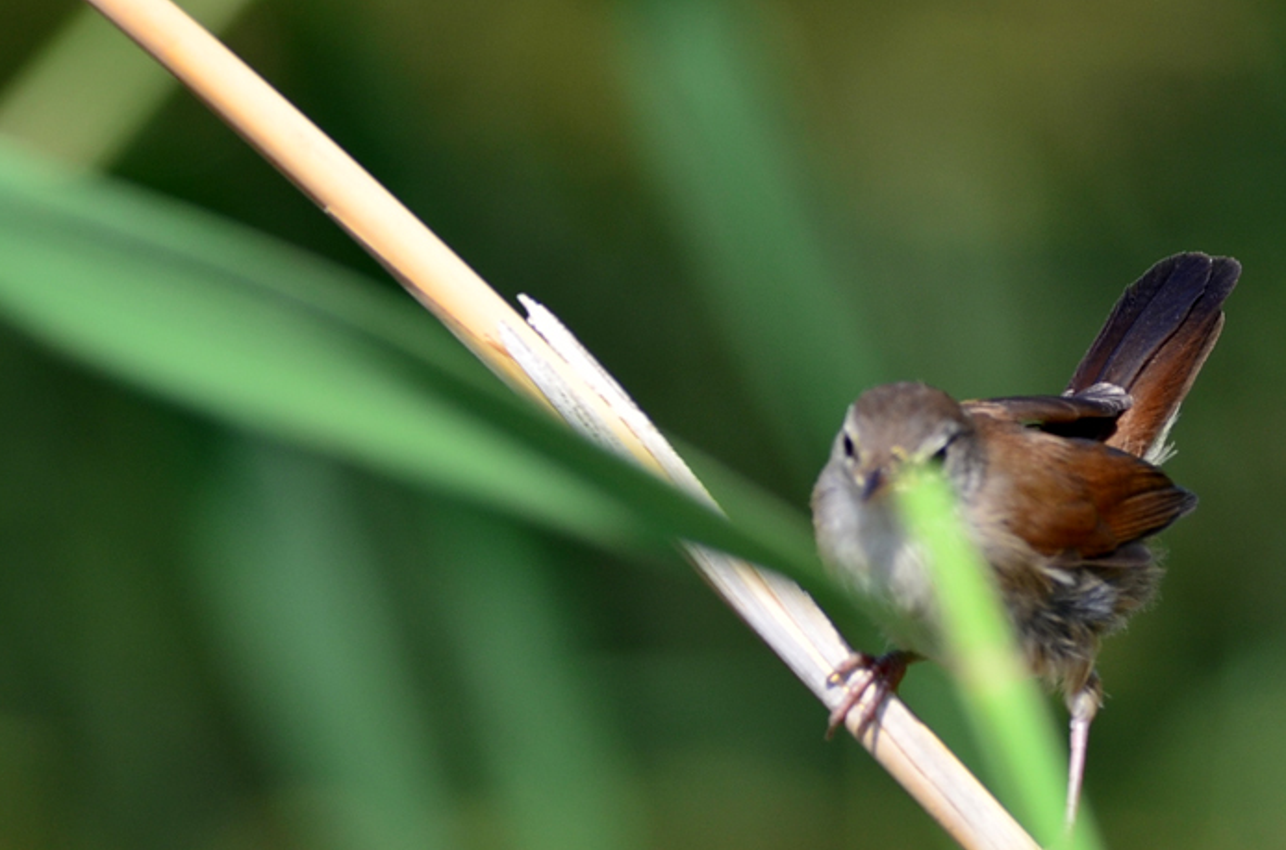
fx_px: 21023
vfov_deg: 2.3
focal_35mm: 590
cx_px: 932
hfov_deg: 3.5
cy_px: 640
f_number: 5.6
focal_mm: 260
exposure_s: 1/800
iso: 200
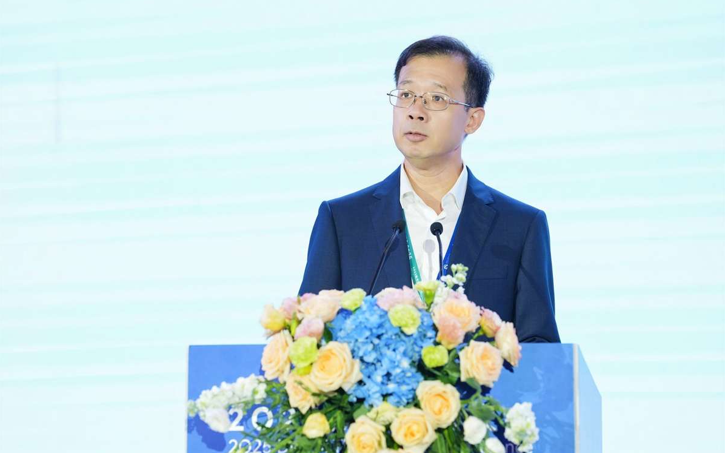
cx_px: 362
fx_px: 3595
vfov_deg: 7.2
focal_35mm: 182
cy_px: 217
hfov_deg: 11.5
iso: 1600
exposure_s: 1/250
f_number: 4.5
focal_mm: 178
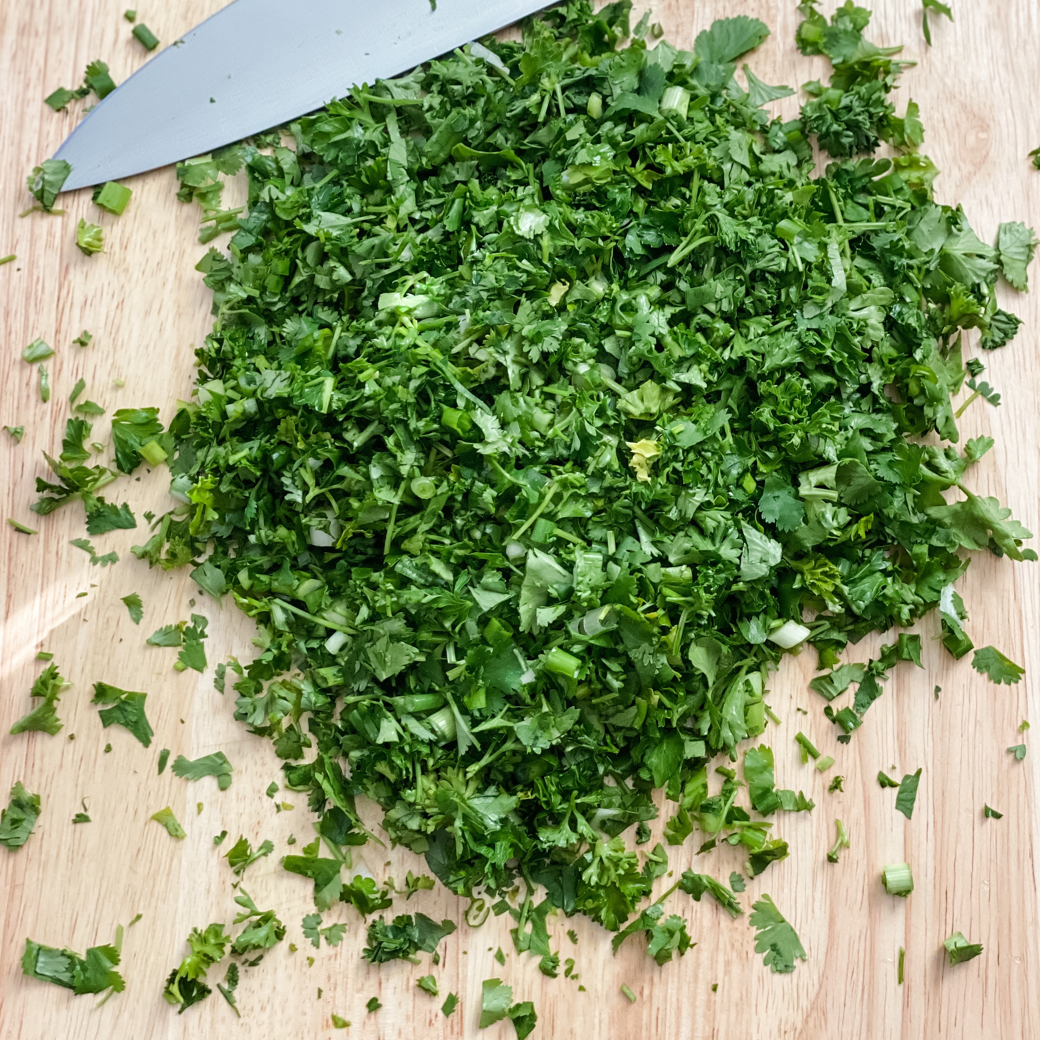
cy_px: 498
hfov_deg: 27.7
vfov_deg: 27.7
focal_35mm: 62
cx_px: 521
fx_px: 2107
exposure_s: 1/120
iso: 200
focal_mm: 6
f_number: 2
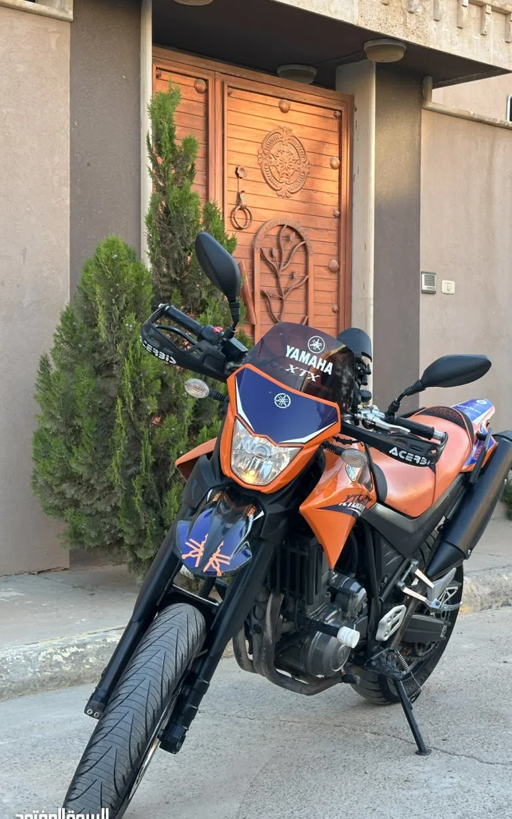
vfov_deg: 36.3
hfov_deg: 23.1
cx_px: 335
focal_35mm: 56
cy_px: 420
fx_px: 1250
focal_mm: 6.86
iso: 64
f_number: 1.78
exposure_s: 1/268
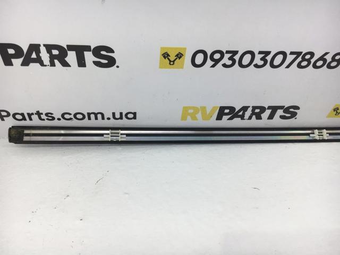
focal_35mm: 29
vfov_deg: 48.2
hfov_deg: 61.7
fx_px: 285
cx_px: 170
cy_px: 128
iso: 32
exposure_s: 1/100
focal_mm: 4.15
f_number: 2.2
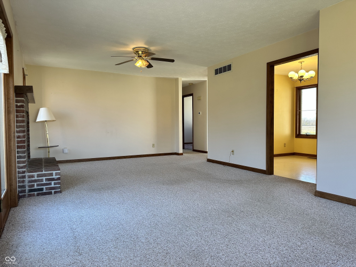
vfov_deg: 56.8
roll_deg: +0.2
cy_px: 134
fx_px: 247
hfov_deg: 71.6
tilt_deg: -1.8
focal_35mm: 24
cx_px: 178
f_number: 1.78
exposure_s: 1/158
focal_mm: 6.86
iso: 100
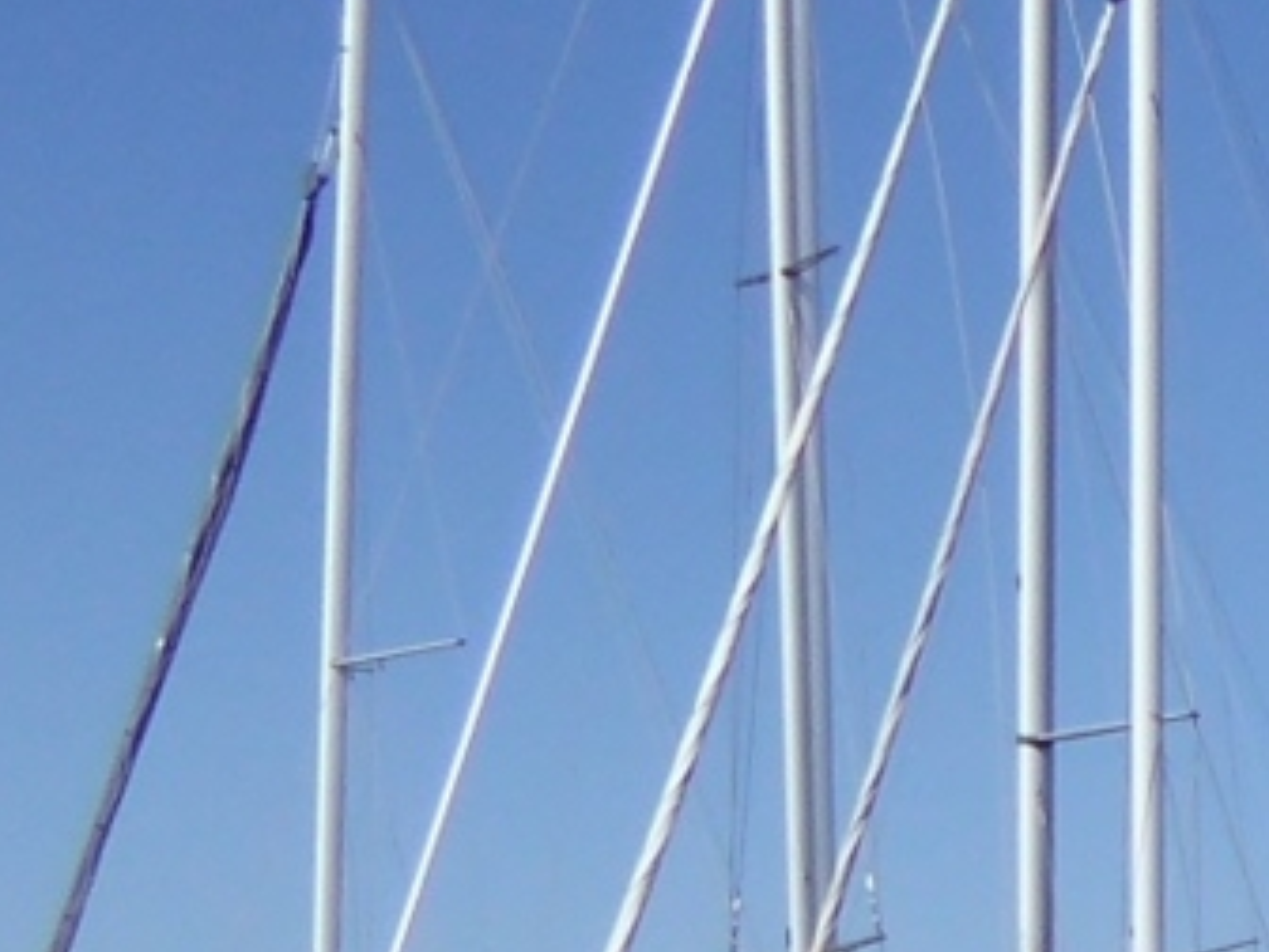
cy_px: 1677
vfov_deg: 9.9
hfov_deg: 11.3
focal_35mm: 143
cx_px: 3127
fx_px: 5242
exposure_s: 1/1600
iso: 100
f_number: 3.3
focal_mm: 4.3
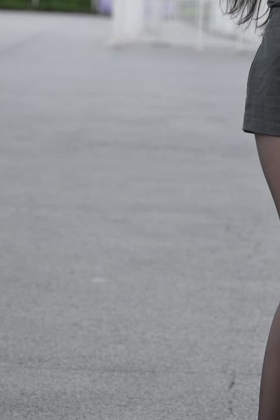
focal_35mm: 173
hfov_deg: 7.9
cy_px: 103
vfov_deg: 11.8
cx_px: 338
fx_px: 2016
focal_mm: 70
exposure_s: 1/500
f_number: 3.5
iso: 280
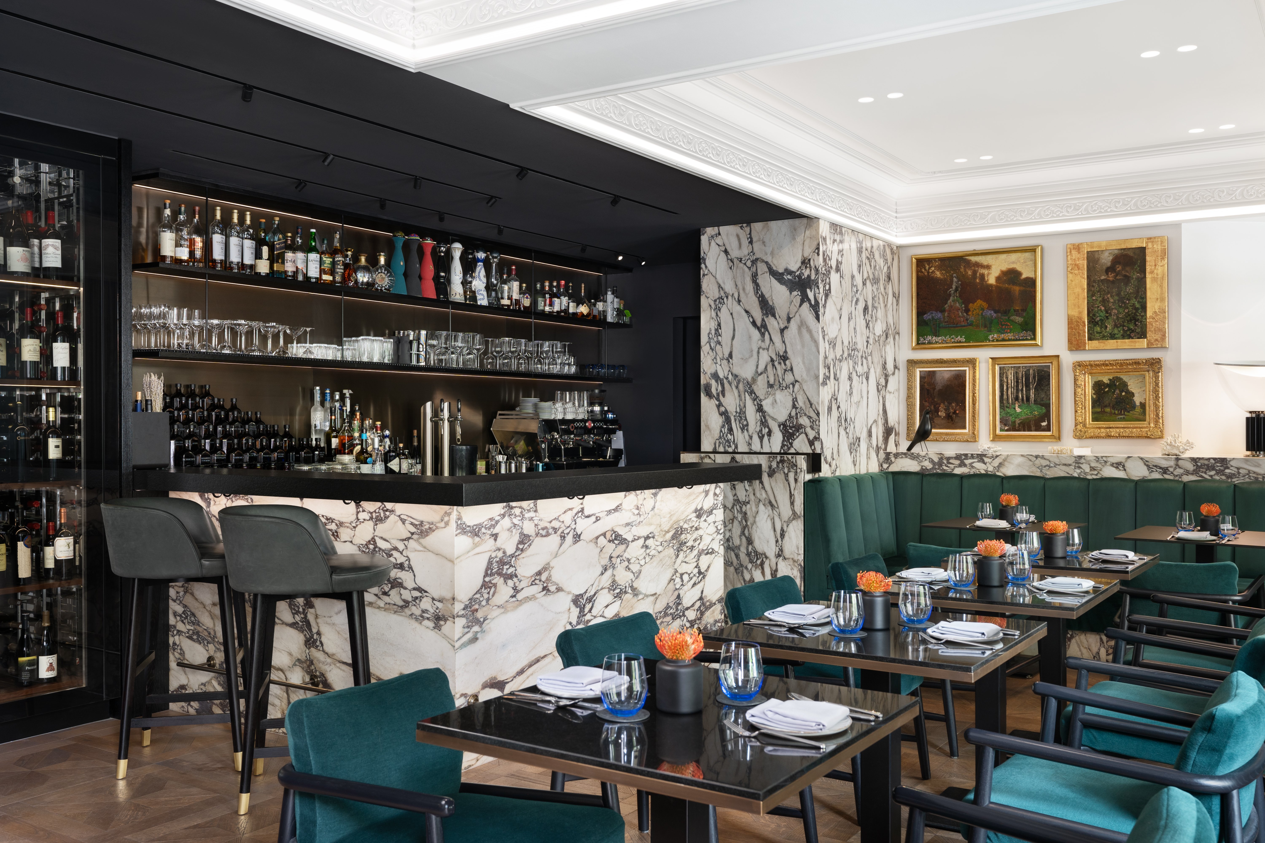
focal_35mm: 32
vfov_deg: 41.1
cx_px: 632
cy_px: 422
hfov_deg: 58.7
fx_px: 1124
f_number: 8
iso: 200
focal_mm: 32
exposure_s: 1.3
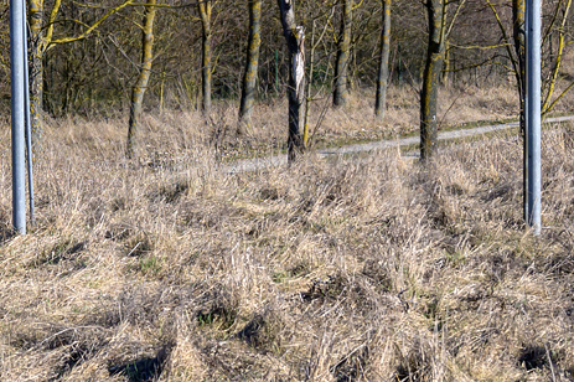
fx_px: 2852
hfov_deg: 11.5
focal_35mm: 179
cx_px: 285
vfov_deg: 7.6
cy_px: 308
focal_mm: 46
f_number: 6.7
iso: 400
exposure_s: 1/2000
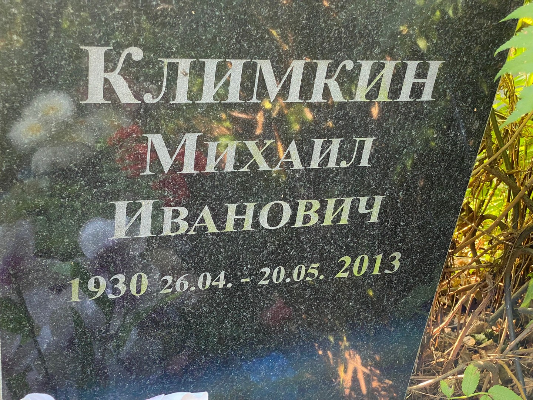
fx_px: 801
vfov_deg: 28.0
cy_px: 200
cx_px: 266
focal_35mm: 52
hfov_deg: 36.8
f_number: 2
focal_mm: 6
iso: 100
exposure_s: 1/121
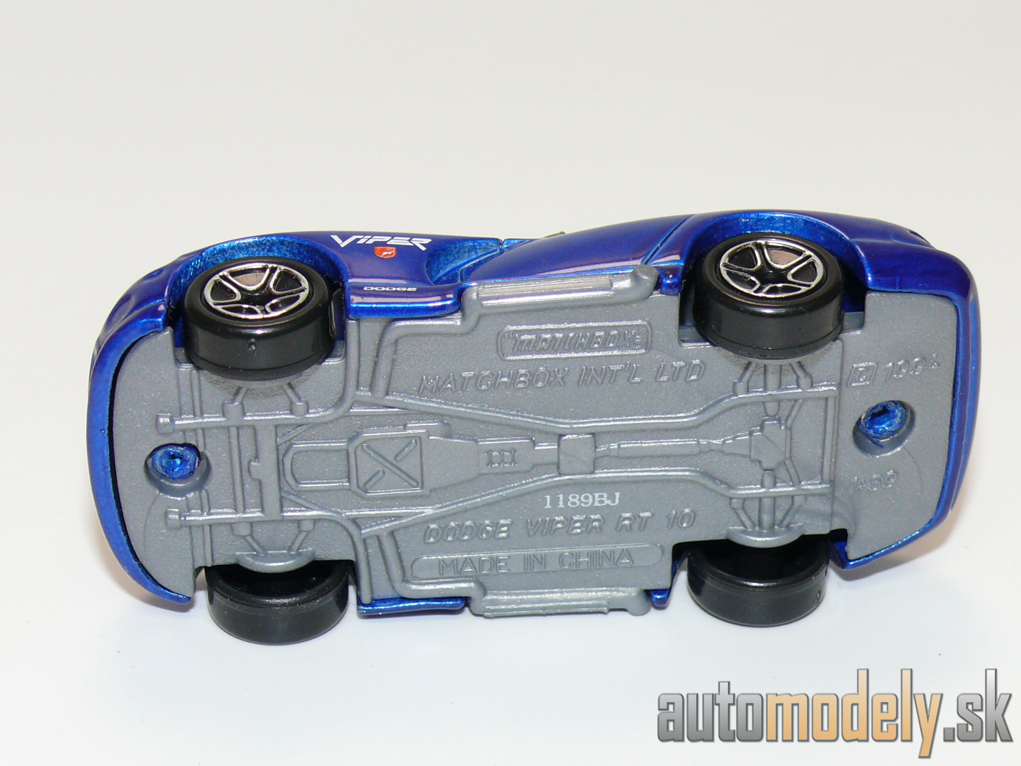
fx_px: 3008
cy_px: 383
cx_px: 510
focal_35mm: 102
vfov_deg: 14.5
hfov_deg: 19.3
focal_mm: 13.3
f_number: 4
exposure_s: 1/30
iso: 100
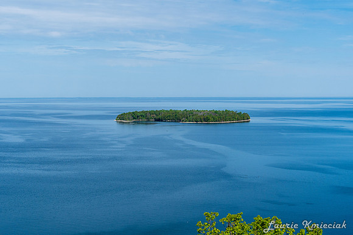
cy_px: 118
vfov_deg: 22.6
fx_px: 588
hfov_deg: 33.4
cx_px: 176
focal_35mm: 60
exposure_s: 1/640
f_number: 11
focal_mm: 40
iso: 220
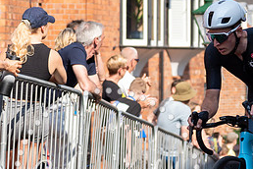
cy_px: 32
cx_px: 198
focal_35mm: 236
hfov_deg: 8.7
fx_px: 1658
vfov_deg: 5.8
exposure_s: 1/1250
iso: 100
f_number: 2.8
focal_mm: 63
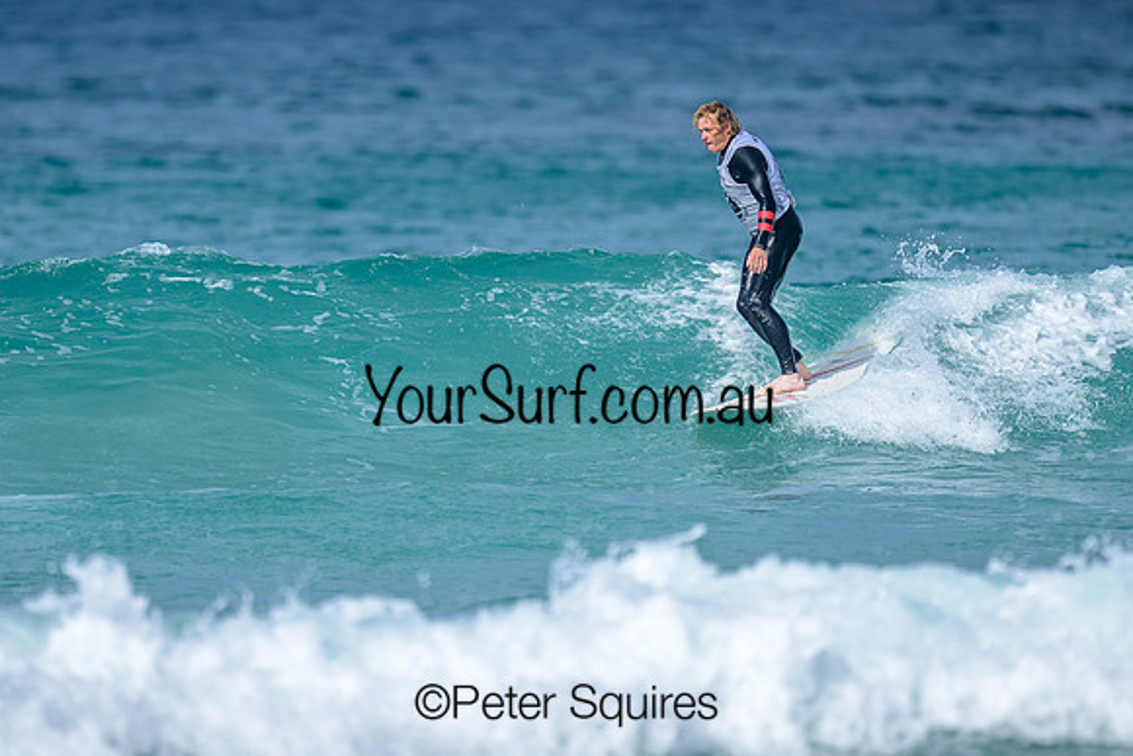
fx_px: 34619
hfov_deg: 1.9
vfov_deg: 1.3
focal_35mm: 1100
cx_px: 464
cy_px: 328
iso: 180
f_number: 6.3
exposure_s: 1/2000
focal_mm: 800
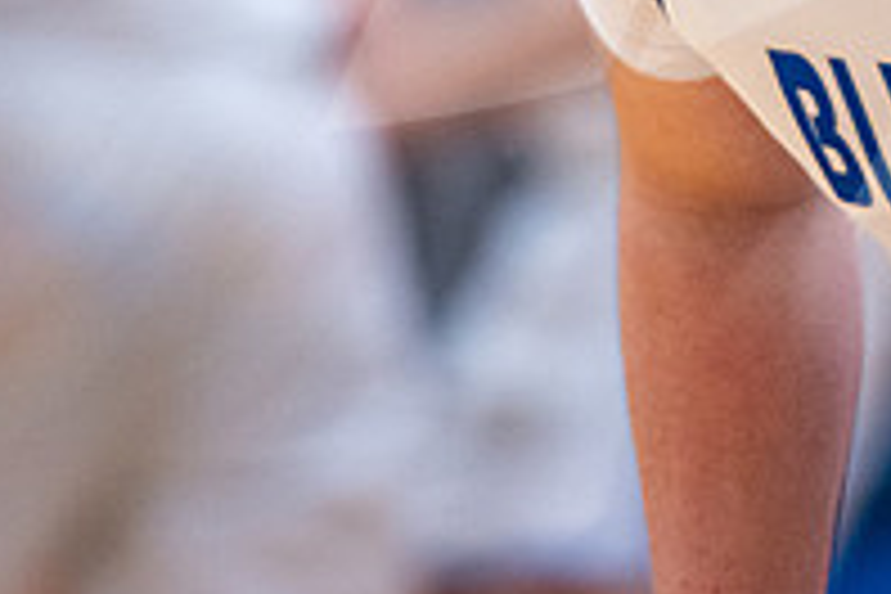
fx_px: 17497
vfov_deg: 1.9
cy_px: -396
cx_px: 786
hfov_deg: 2.9
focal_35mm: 707
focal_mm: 200
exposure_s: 1/800
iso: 5000
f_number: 2.8
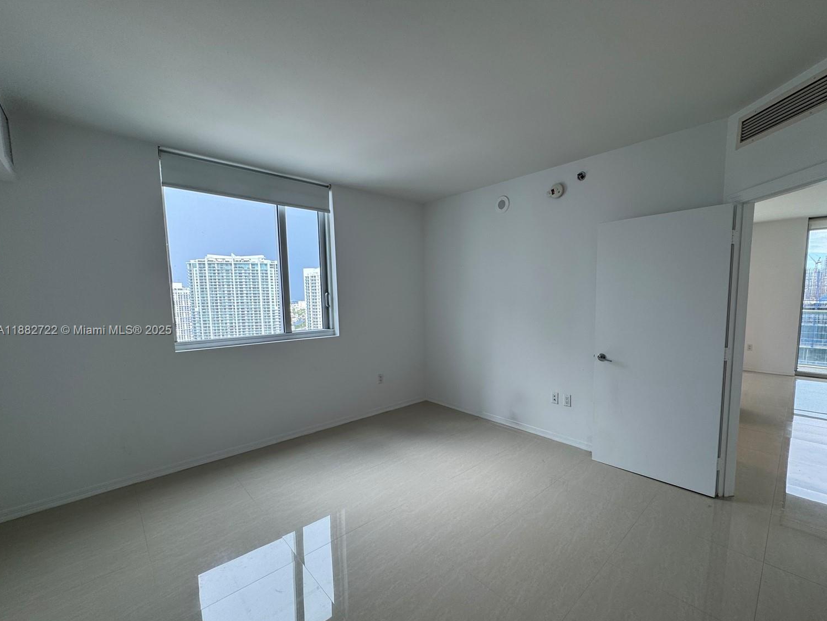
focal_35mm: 15
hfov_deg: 98.1
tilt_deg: -7.0
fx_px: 358
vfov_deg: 81.6
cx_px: 438
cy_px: 331
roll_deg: +0.7
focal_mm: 2.22
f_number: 2.2
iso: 40
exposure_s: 1/120
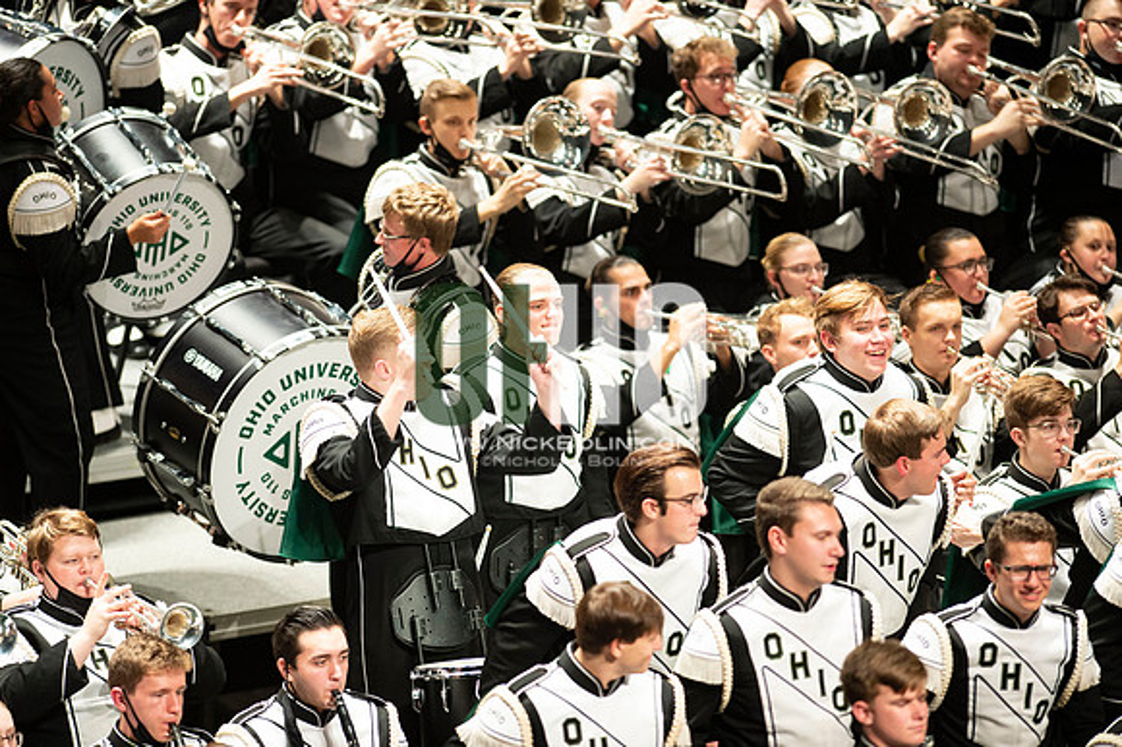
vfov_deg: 4.6
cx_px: 561
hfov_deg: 6.9
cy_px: 374
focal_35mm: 300
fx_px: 9344
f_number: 2.8
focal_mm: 300
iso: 3200
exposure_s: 1/500
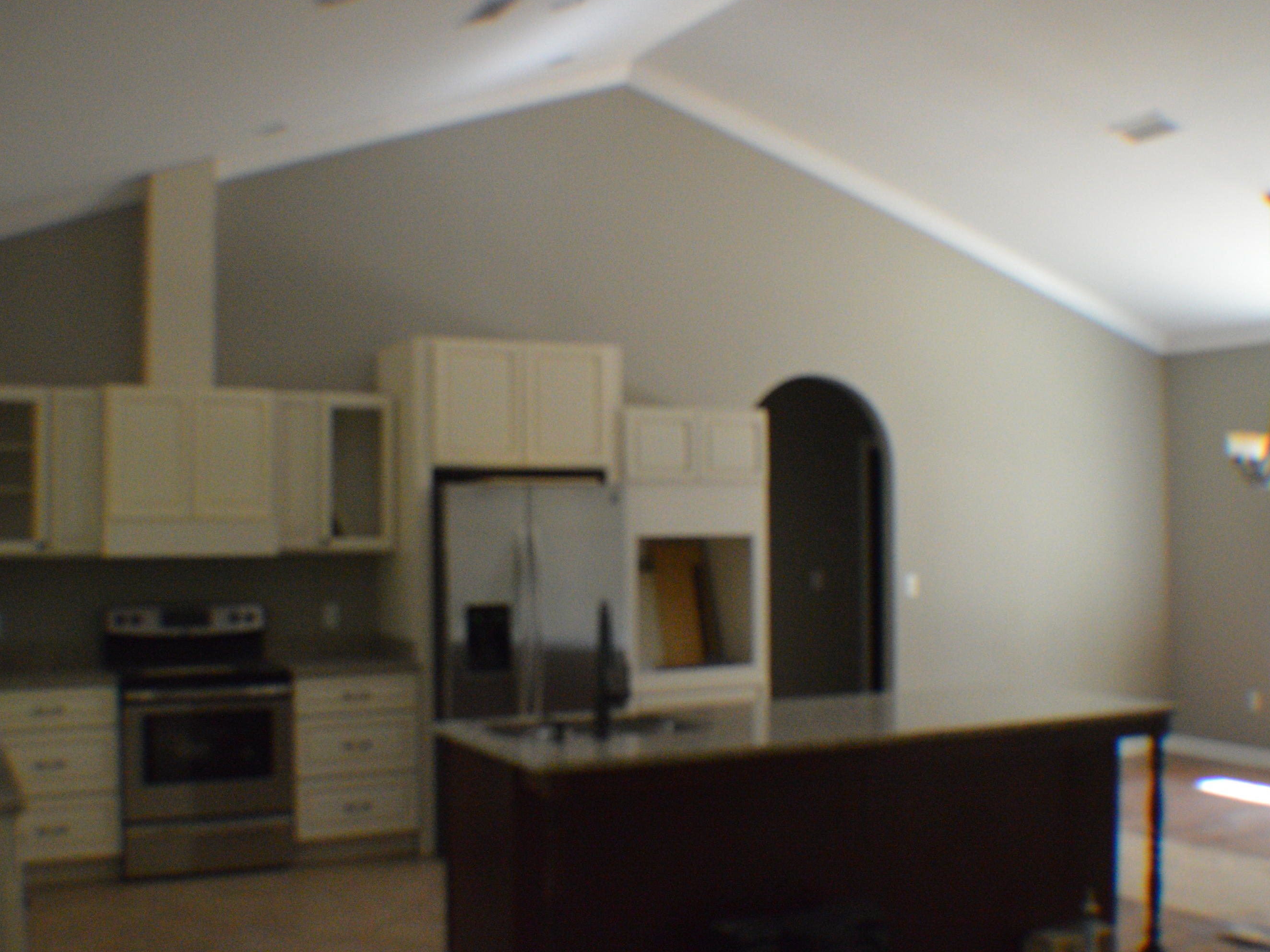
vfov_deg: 29.7
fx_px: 1798
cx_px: 612
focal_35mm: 49
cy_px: 475
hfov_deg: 38.9
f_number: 4.5
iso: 3200
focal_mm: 30
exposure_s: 1/250
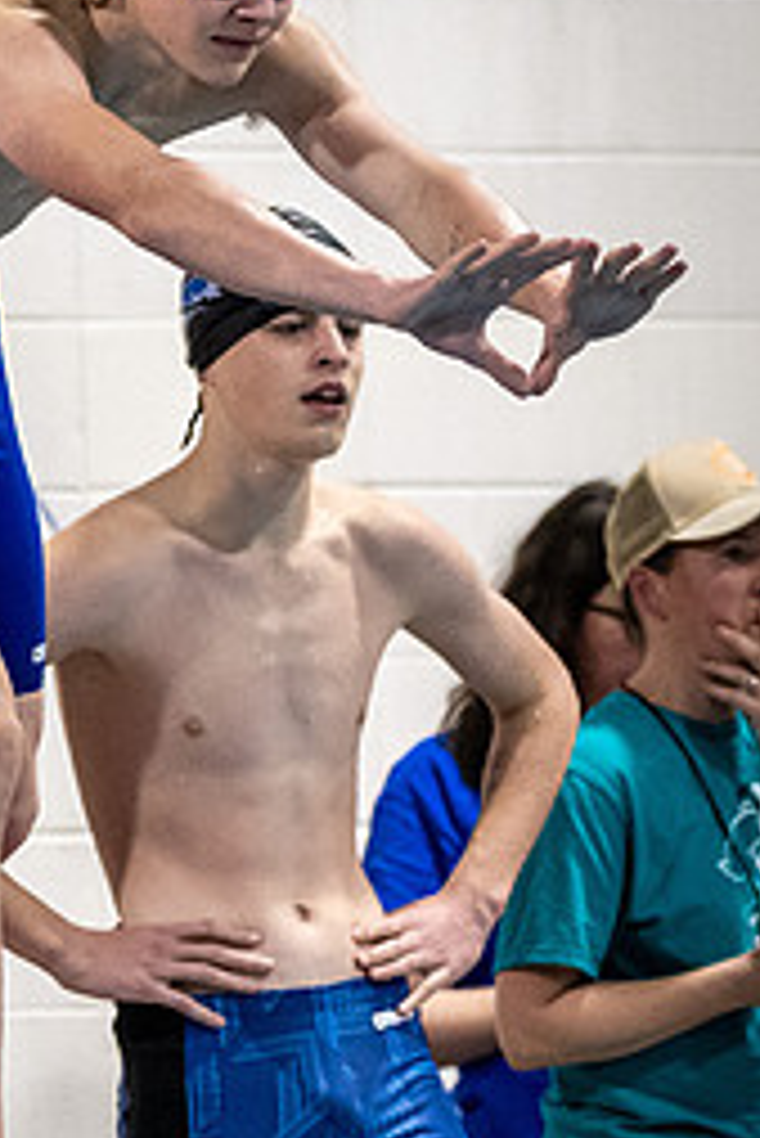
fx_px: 12806
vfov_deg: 5.1
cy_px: 456
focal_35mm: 405
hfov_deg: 3.4
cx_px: -33
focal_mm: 105
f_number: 2.8
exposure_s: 1/1000
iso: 2800
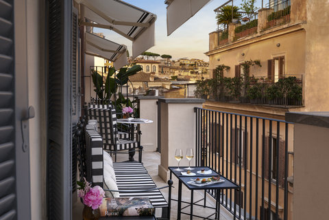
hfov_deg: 47.4
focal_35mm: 41
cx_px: 164
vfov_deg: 32.6
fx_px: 375
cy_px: 110
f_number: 14
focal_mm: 41
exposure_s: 1/10
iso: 200
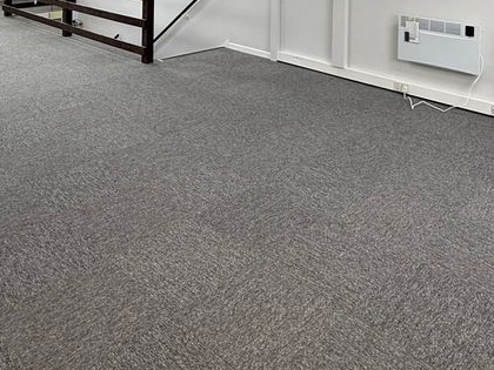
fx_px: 528
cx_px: 283
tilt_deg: -2.7
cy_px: -49
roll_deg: -0.9
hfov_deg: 50.0
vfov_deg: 33.2
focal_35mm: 37
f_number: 2.2
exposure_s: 1/100
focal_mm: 2.22
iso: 80
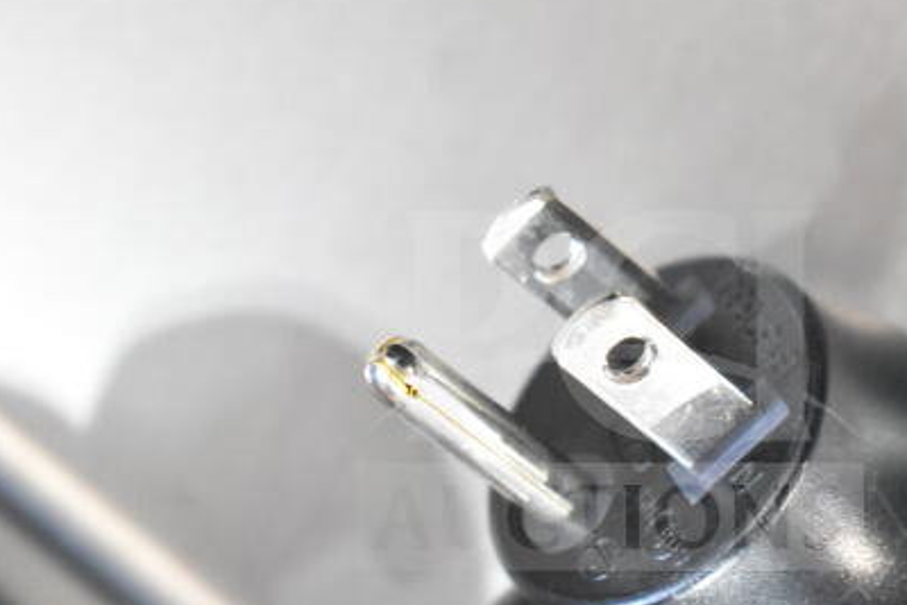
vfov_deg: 10.9
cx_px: 608
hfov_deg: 16.2
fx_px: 3169
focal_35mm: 126
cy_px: 391
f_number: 5.6
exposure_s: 1/100
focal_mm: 55
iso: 7200
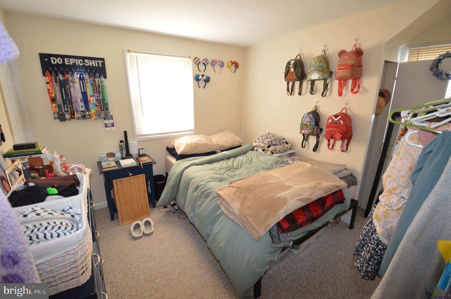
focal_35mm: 15
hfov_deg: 100.4
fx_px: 188
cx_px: 226
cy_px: 150
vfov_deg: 77.2
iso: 360
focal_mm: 10
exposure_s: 1/60
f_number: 3.5
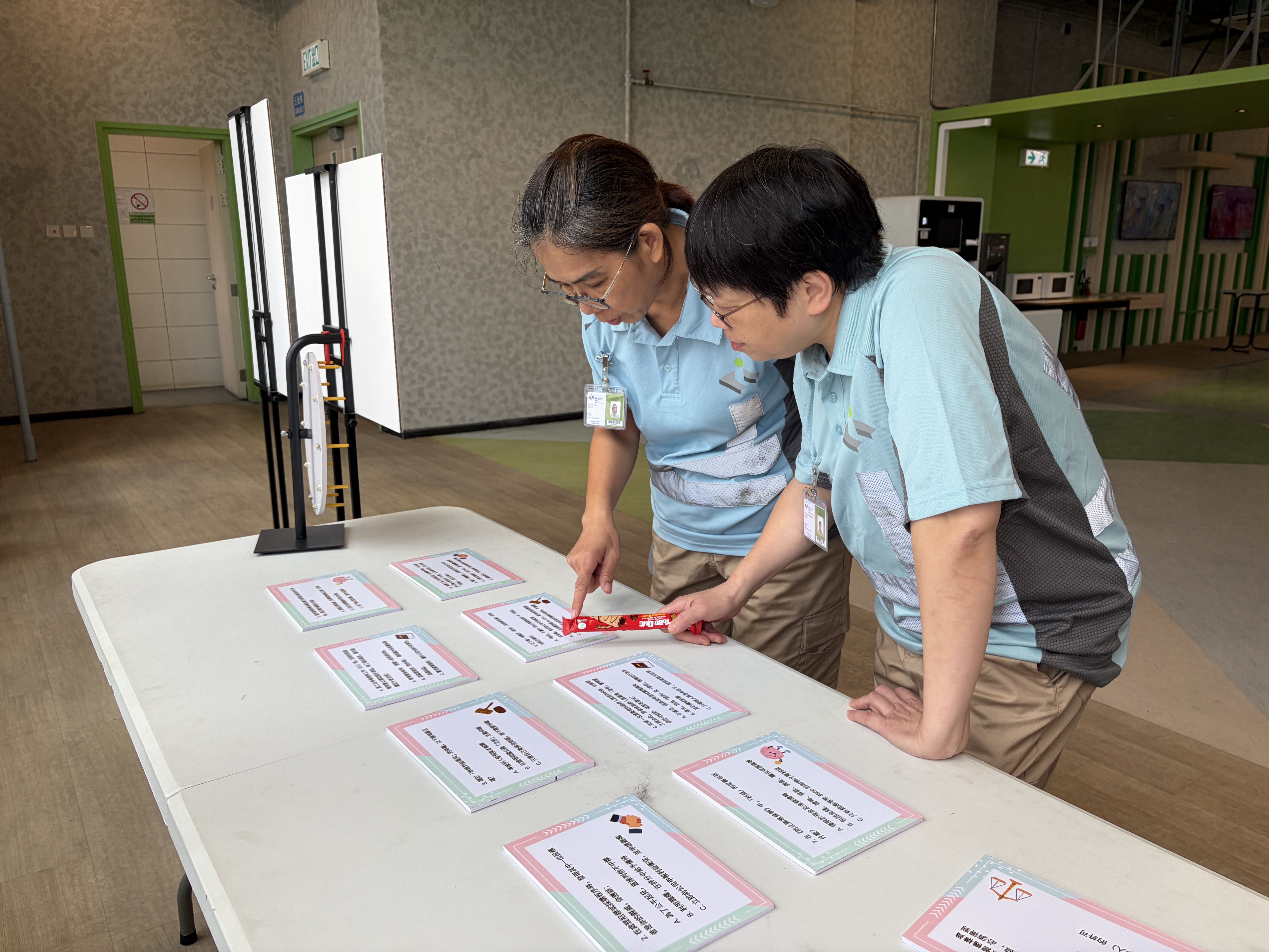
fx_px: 953
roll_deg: +0.8
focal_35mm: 26
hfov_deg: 67.3
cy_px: 476
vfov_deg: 53.1
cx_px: 634
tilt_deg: -13.3
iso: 32
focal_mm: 5.96
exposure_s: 1/143
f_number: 1.6
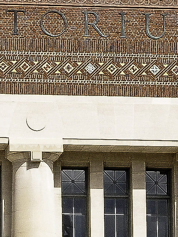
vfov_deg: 8.7
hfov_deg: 6.5
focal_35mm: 228
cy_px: 160
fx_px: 1562
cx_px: -67
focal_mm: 24
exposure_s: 1/400
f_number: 10
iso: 200
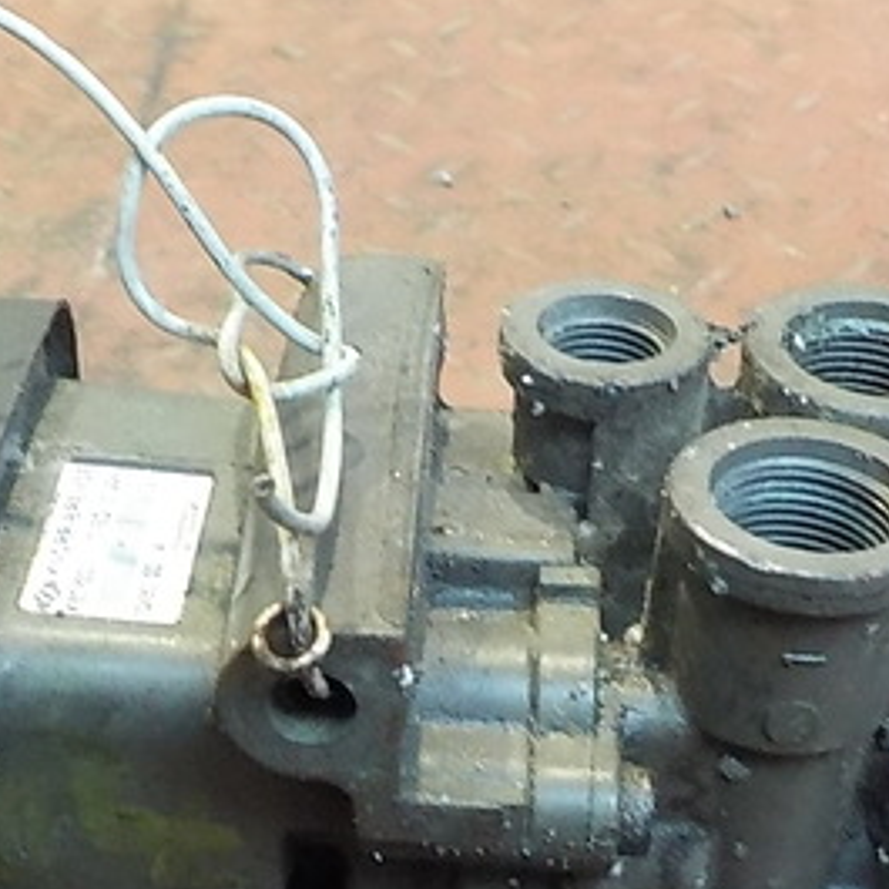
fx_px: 1860
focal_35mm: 64
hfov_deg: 26.9
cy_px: 735
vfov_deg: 26.3
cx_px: 513
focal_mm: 4.1
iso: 800
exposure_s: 1/40
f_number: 3.3
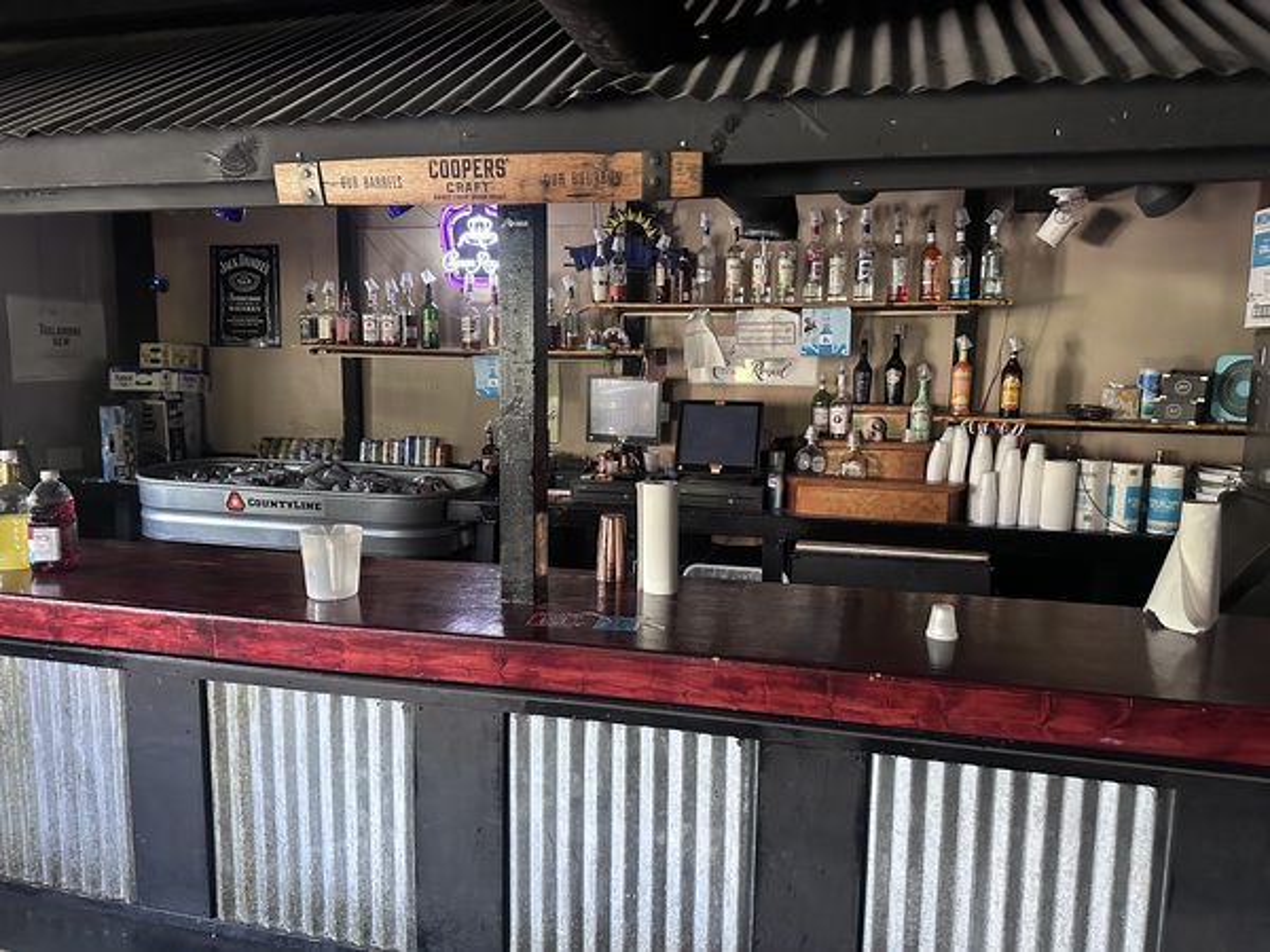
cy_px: 476
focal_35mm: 24
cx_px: 635
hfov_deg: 71.6
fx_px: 881
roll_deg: -1.1
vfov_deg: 56.8
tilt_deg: -8.0
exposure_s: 1/52
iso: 1000
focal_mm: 6.86
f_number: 1.78
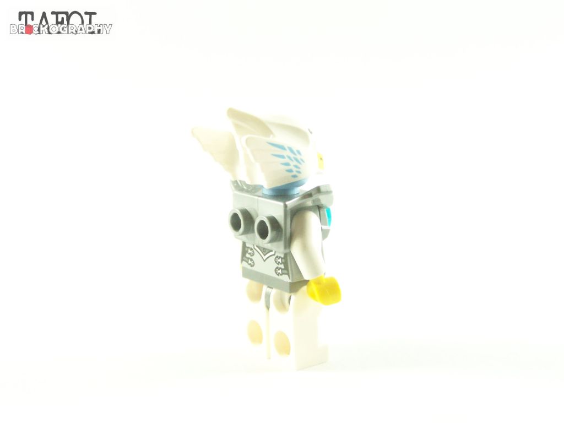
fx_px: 1092
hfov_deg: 29.0
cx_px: 282
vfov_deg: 21.9
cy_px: 212
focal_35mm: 67
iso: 400
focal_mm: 11.1
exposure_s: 1/60
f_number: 4
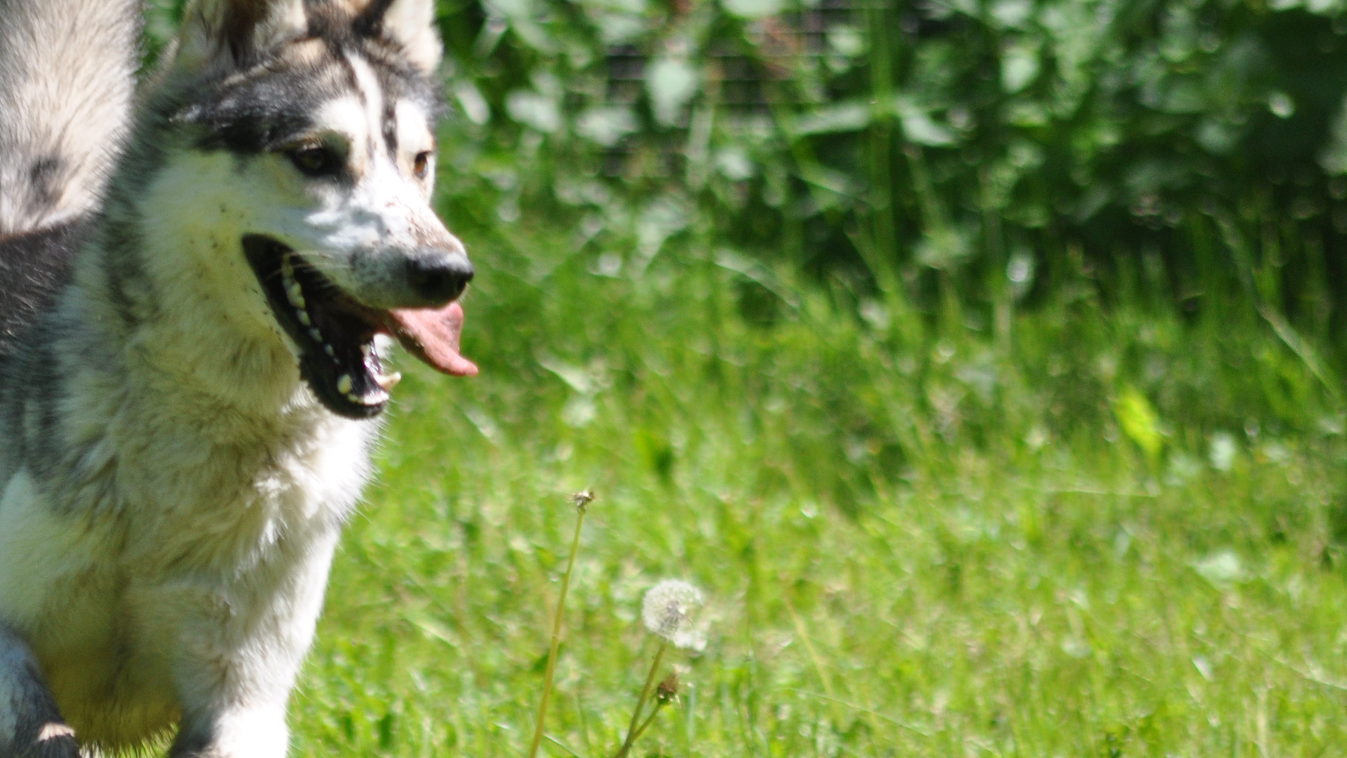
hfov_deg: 2.6
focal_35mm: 818
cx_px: 487
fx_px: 29215
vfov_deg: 1.5
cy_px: 540
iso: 500
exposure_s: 1/1000
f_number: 5.6
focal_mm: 300
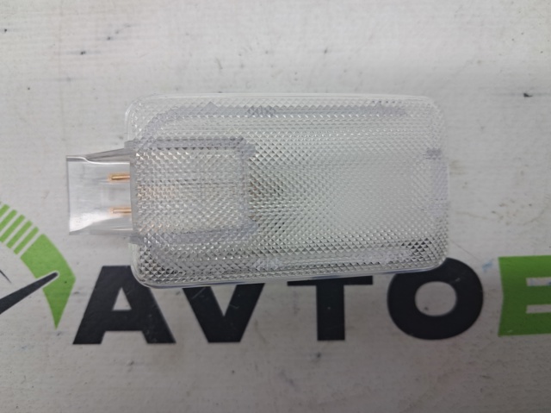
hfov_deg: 65.4
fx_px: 429
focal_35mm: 27
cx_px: 276
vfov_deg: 51.3
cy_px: 206
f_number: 1.8
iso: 50
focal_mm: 4
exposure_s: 1/50
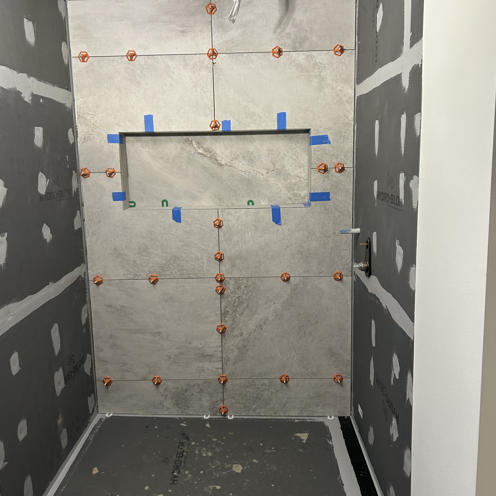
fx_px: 503
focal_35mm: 31
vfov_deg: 52.5
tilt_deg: -8.9
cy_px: 240
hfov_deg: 52.5
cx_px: 247
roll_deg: +1.3
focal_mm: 5.7
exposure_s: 1/60
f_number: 1.5
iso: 100
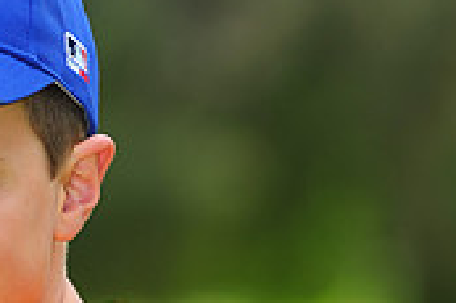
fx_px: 8504
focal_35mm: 672
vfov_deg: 2.0
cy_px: 414
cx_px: -32
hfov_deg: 3.1
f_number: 4.5
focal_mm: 200
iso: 200
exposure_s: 1/320
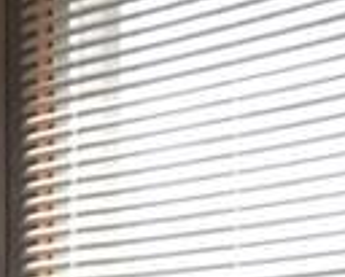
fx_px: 2528
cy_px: 566
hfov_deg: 6.9
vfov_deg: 6.1
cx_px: -749
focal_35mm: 247
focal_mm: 22
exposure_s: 1/60
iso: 200
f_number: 8
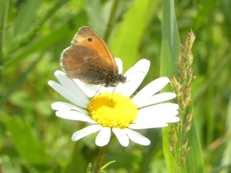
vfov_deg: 8.5
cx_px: 116
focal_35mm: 175
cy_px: 87
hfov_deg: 11.3
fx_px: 1168
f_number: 5.5
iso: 80
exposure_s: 1/100
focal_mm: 30.9
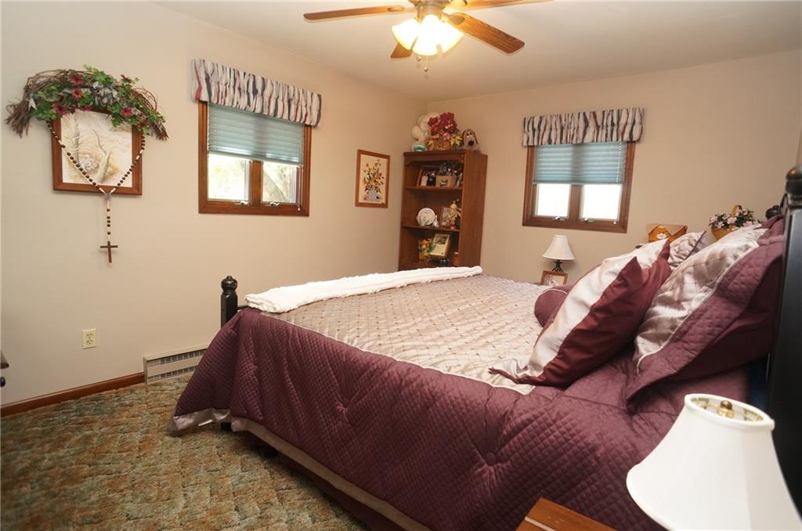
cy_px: 266
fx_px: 534
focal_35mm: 24
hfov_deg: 73.9
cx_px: 401
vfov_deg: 52.9
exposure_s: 1/60
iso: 500
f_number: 4
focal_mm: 16
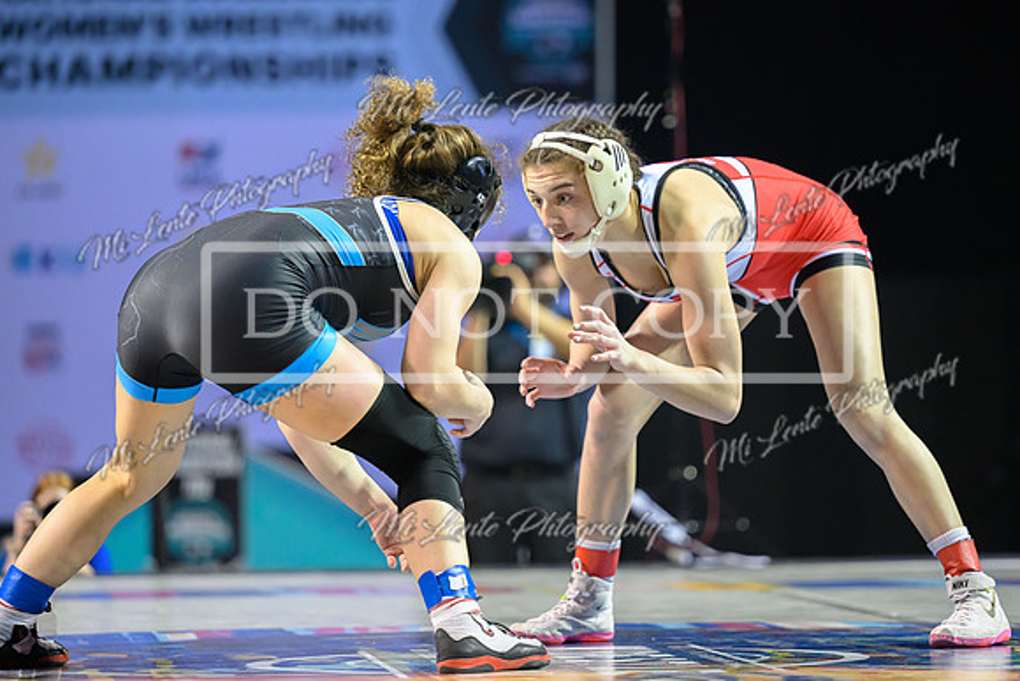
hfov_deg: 12.4
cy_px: 306
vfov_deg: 8.3
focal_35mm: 165
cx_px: 537
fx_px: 4676
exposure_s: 1/800
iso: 4000
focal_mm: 145
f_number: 2.8
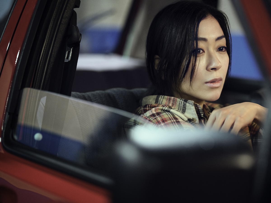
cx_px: 136
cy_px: 102
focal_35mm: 87
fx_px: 681
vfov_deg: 17.0
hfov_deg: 22.5
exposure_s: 1/25
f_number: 3.2
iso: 2500
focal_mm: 110
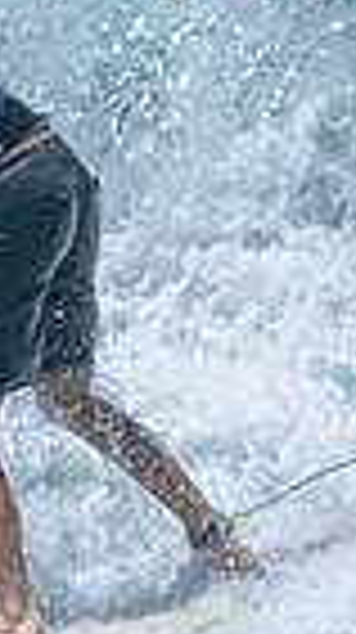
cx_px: -905
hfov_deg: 0.3
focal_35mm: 4339
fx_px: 73035
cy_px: 272
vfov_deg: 0.5
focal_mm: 800
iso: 450
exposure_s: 1/2500
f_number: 6.3
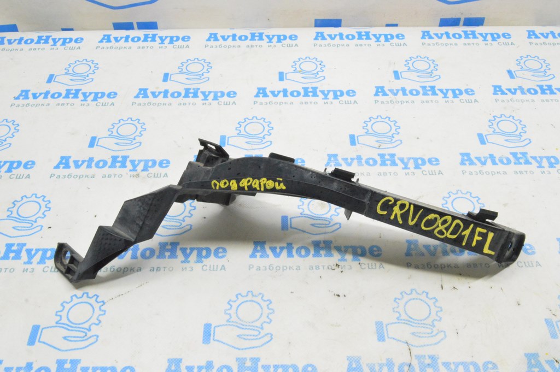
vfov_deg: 34.2
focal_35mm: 39
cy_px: 186
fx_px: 606
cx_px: 280
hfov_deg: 49.6
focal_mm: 26
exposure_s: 1/15
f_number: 20
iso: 6400
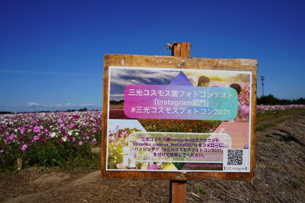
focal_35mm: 29
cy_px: 102
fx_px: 246
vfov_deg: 45.0
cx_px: 152
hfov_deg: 63.7
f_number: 10
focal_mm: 29
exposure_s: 1/400
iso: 100
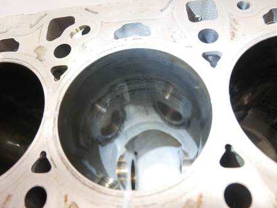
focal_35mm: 26
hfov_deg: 67.3
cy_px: 112
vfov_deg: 53.0
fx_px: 208
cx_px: 136
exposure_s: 1/60
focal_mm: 12
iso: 500
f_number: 3.5
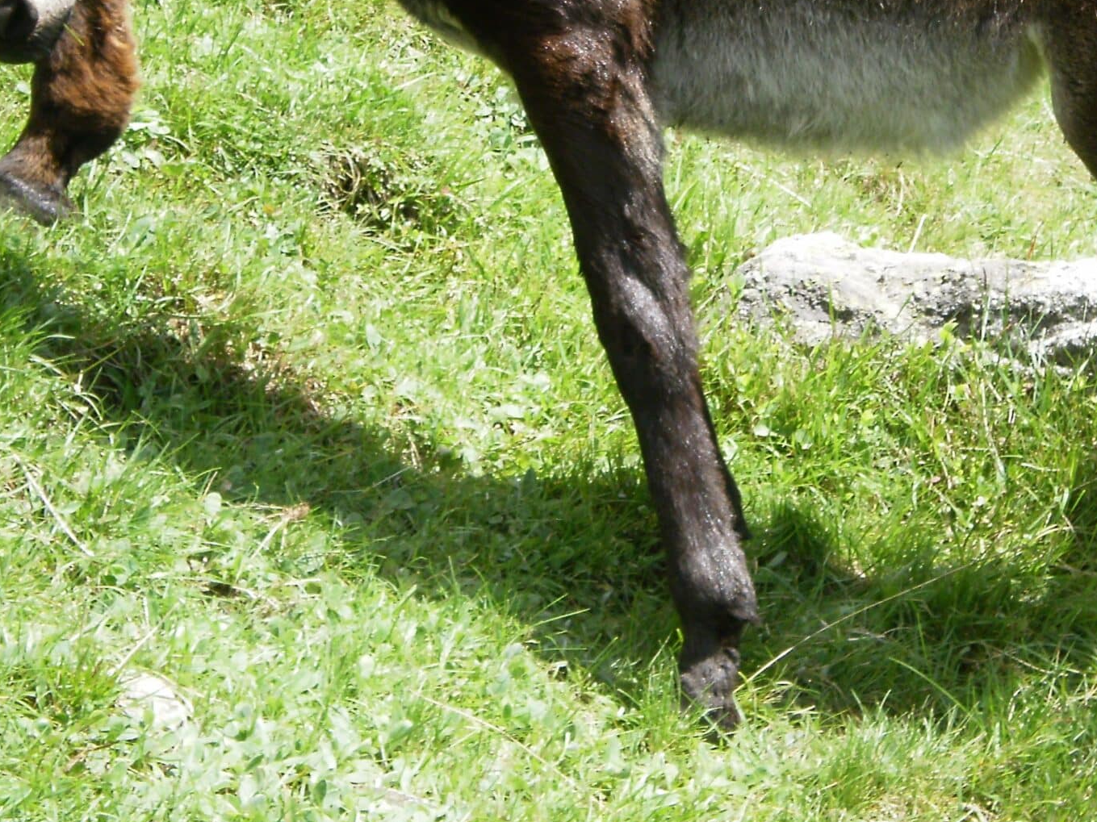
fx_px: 5133
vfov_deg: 9.1
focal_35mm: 162
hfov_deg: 12.2
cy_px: 123
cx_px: 643
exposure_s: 1/200
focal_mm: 14.3
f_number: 5.1
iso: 100
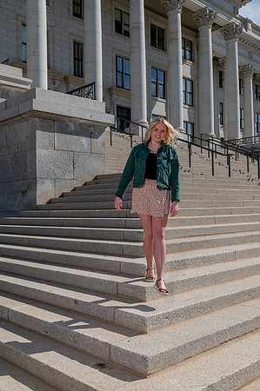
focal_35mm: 35
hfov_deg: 37.8
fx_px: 380
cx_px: 130
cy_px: 196
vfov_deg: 54.5
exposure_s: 1/640
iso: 125
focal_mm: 35
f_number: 6.3
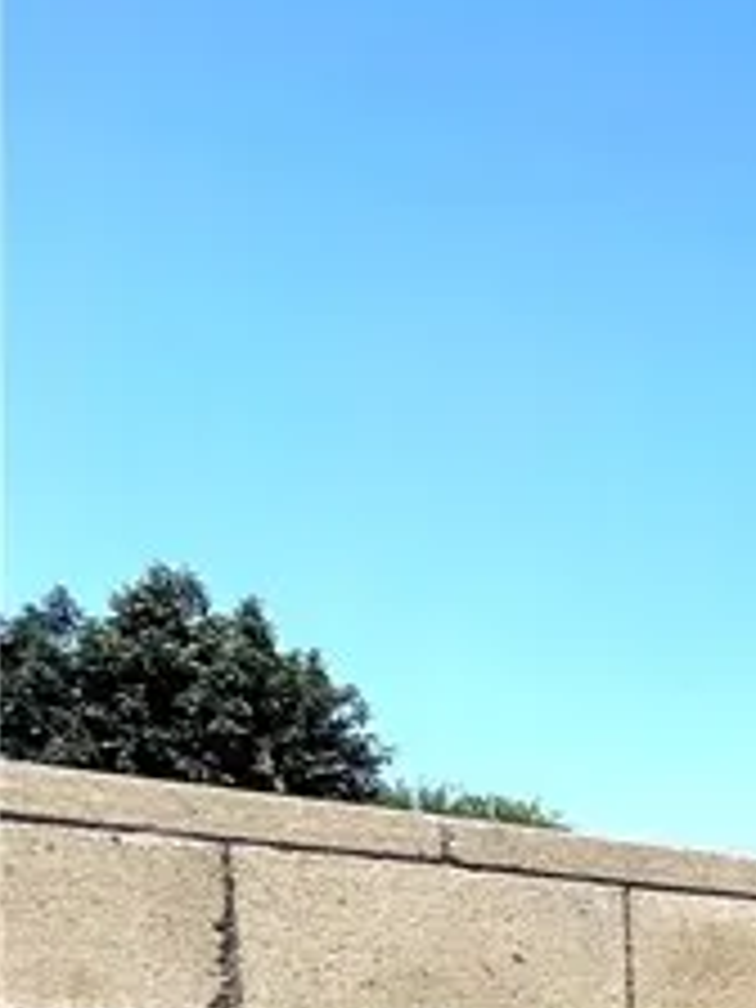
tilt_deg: -7.6
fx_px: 1864
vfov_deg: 25.7
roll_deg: -2.3
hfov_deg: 15.3
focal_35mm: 64
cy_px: 1332
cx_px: 1724
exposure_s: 1/2146
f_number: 2.2
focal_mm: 2.22
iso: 40
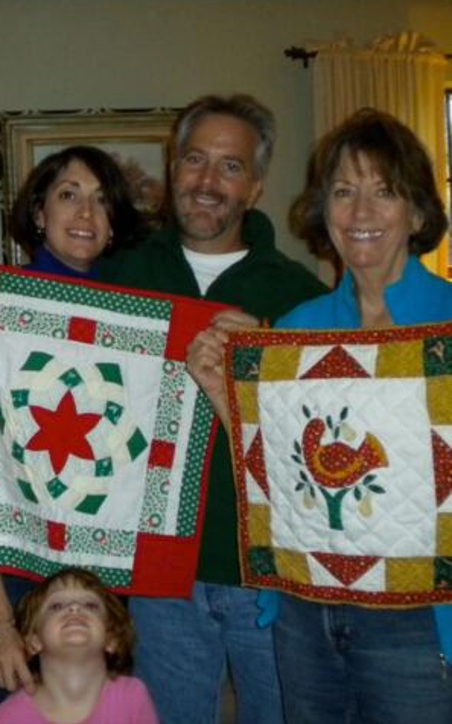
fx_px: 985
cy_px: 361
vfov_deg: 40.3
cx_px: 75
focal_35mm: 50
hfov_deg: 25.3
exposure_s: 1/30
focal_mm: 6.3
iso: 400
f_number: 3.1
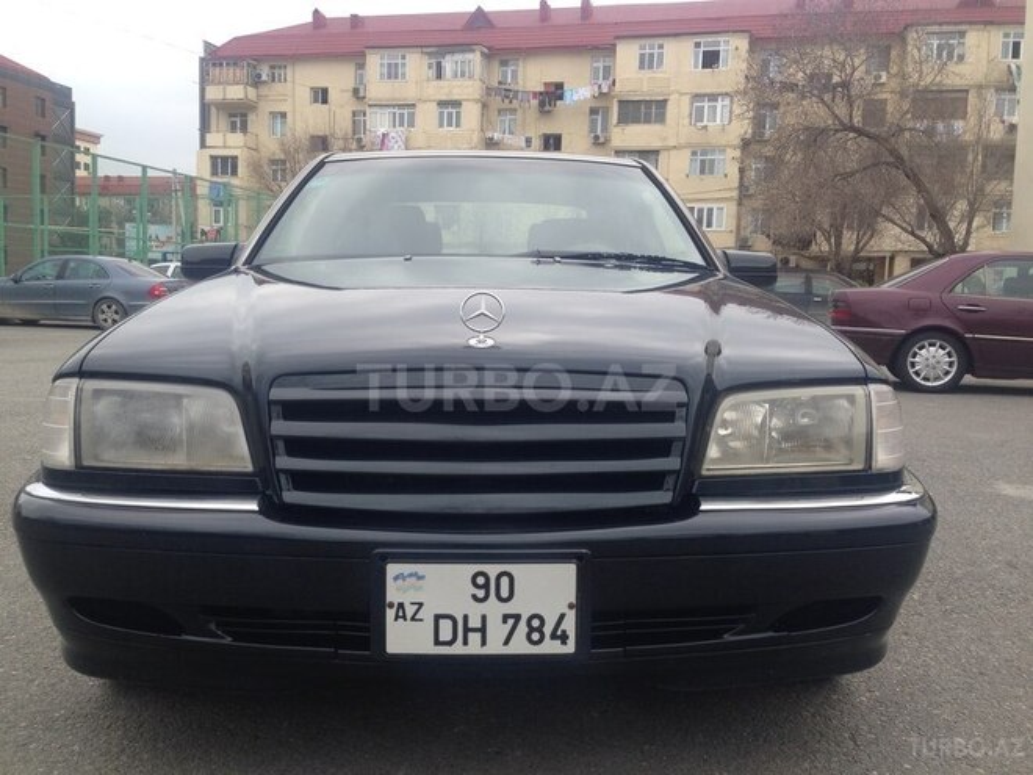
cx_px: 516
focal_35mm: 33
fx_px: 985
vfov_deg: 42.9
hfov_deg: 55.4
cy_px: 388
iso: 50
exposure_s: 1/488
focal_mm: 4.12
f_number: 2.4
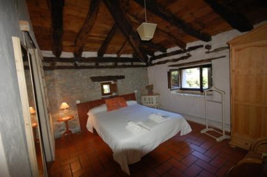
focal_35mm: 15
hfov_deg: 100.5
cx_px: 134
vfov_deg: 77.1
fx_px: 111
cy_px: 88
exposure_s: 1/60
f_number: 4
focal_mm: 10
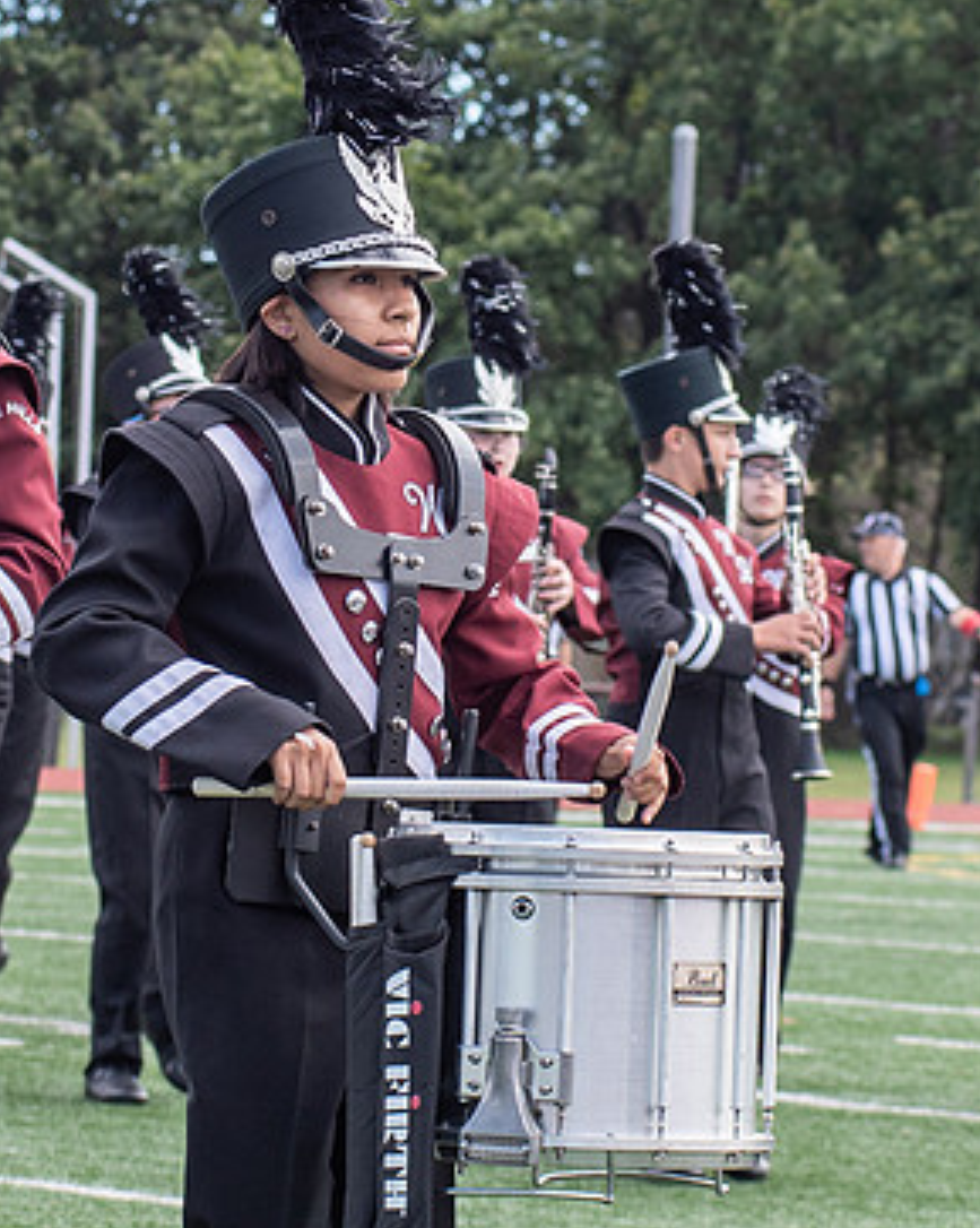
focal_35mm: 263
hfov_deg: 5.9
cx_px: 372
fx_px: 9547
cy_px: 138
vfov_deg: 7.3
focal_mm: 80
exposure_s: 1/640
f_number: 5.6
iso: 200
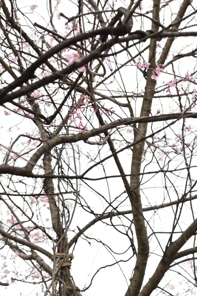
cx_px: 110
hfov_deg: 19.5
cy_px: 341
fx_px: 574
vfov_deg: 26.2
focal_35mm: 70
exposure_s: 1/3200
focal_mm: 24
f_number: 4
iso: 1000
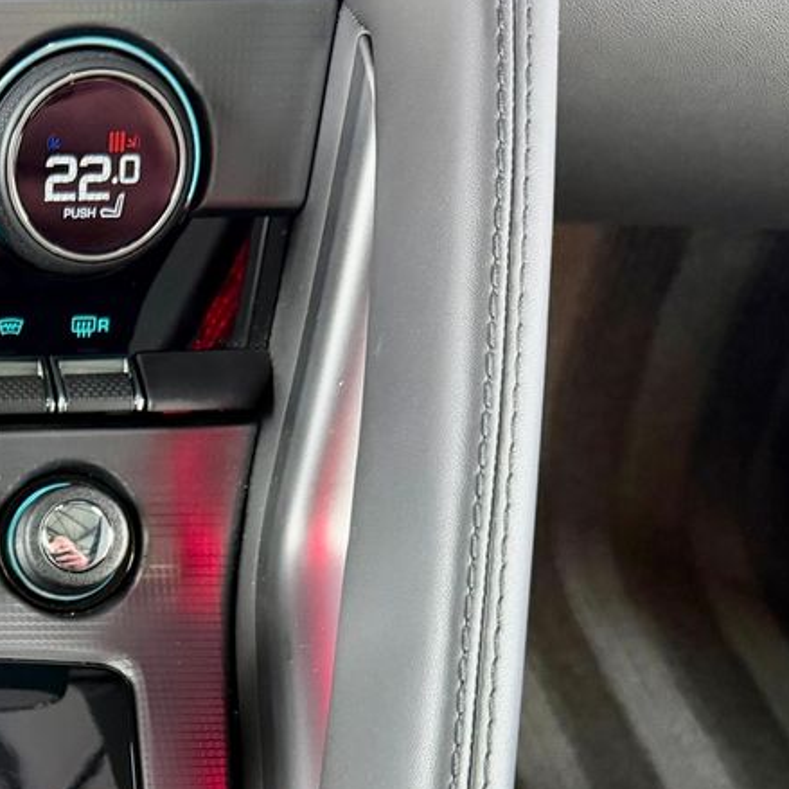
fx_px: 1496
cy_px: 760
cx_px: -138
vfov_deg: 28.0
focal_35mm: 58
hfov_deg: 26.5
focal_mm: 6.76
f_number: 1.78
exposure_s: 1/58
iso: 800
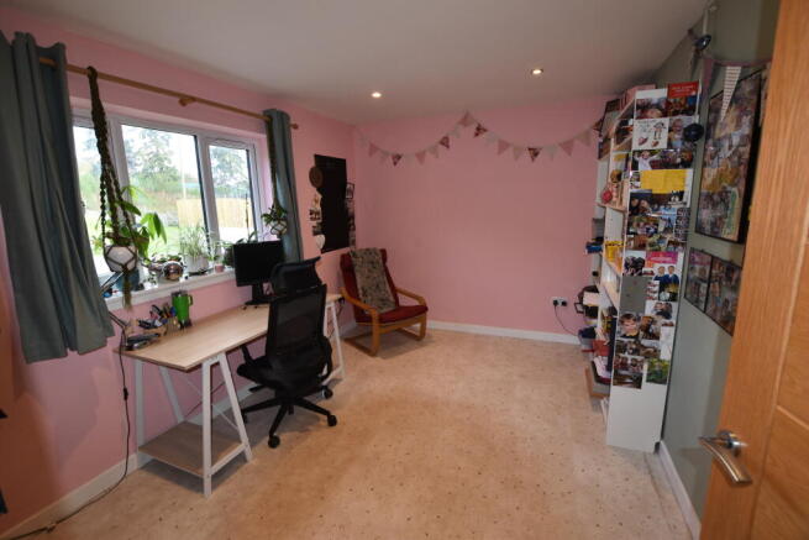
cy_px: 270
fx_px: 337
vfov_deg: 77.4
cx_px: 404
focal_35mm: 15
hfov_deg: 100.4
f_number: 5.6
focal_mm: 10
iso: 640
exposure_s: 1/125
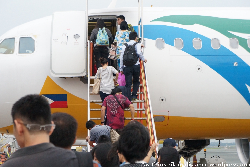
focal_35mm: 84
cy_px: 84
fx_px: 580
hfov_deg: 24.3
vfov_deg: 16.4
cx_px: 124
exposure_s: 1/4000
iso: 3200
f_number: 5.6
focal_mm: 55
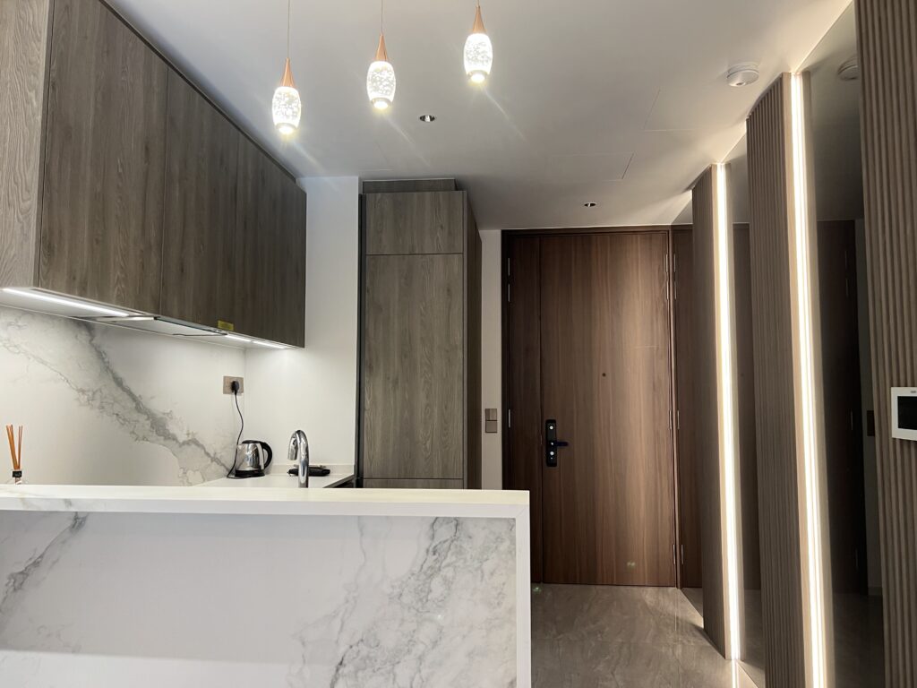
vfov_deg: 53.1
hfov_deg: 67.3
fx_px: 689
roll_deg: +0.4
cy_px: 344
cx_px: 458
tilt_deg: +3.9
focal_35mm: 26
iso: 125
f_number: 1.5
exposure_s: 1/50
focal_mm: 5.7
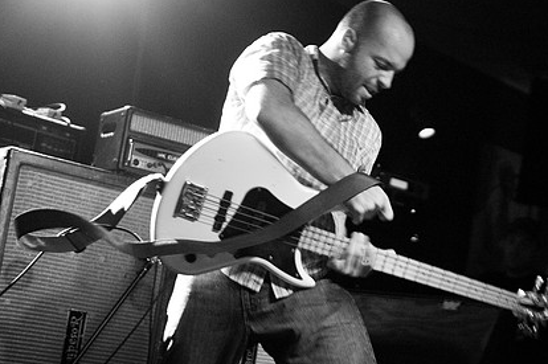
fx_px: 958
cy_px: 173
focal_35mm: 63
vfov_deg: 21.5
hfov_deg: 31.9
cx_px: 323
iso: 1250
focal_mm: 30
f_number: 1.6
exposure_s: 1/100
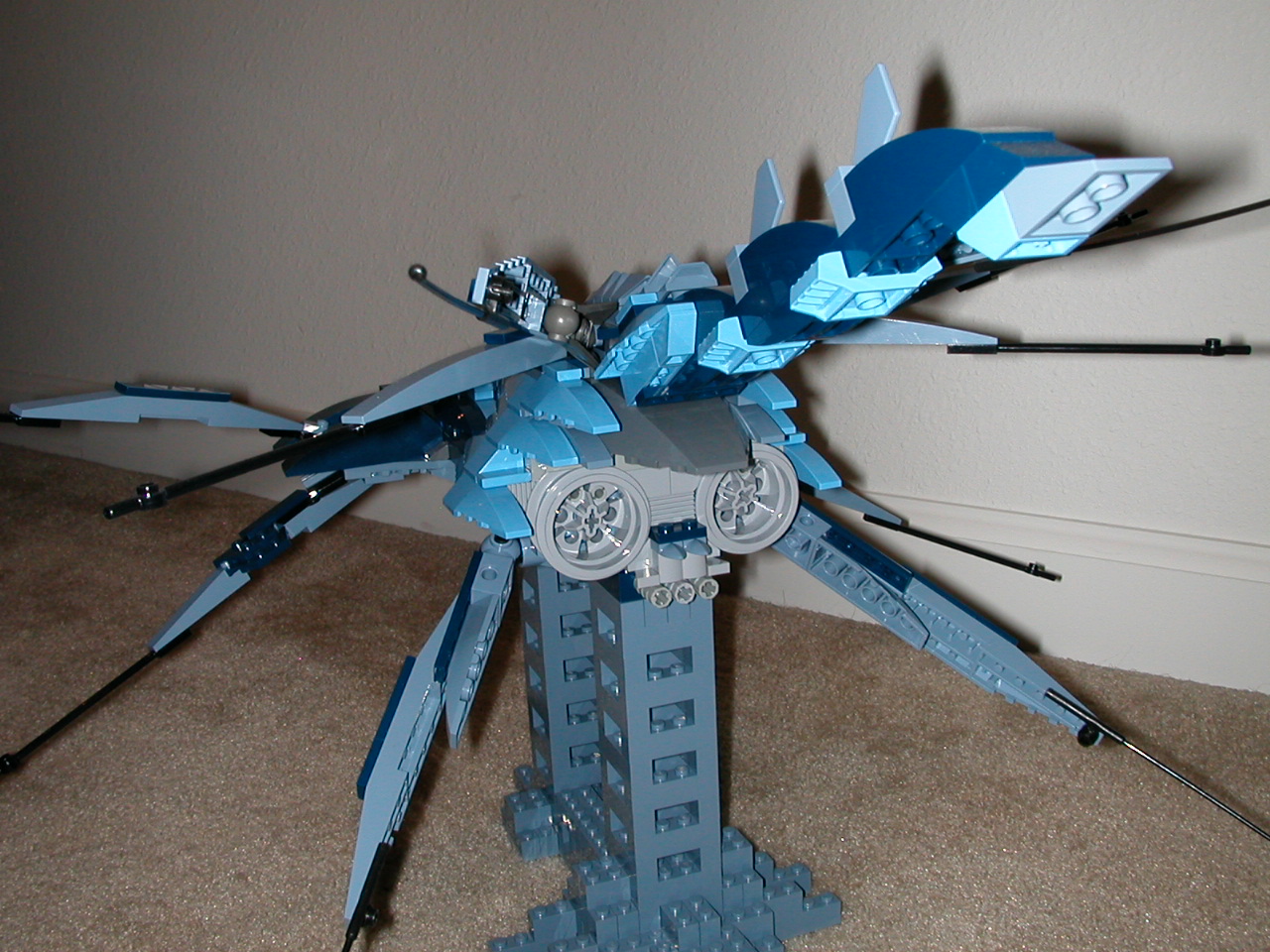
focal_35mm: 37
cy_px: 476
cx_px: 635
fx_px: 1357
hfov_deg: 50.1
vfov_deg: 38.7
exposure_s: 1/59.9
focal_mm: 5.6
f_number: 4.5
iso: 100
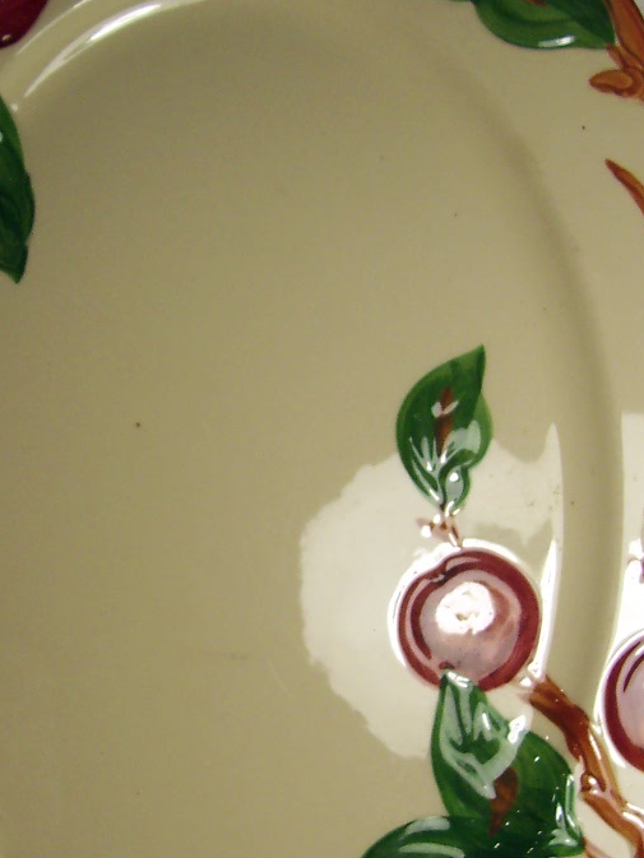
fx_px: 1637
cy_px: 514
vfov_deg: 29.3
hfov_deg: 22.2
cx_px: 205
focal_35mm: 66
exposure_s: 1/250
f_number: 2.8
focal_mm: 5.6
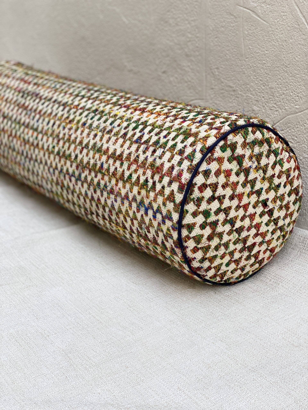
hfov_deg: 28.0
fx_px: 617
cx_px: 154
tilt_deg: -17.6
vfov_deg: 36.8
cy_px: 205
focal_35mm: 52
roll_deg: +0.6
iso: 20
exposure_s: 1/193
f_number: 2
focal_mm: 6
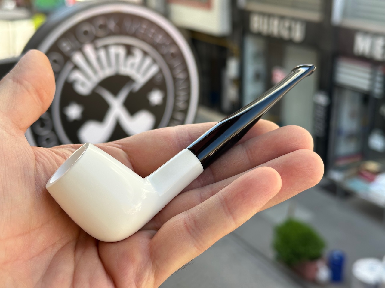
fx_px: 534
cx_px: 192
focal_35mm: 48
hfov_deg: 39.7
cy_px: 144
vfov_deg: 30.3
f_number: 1.78
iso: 64
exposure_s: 1/442
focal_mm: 6.86
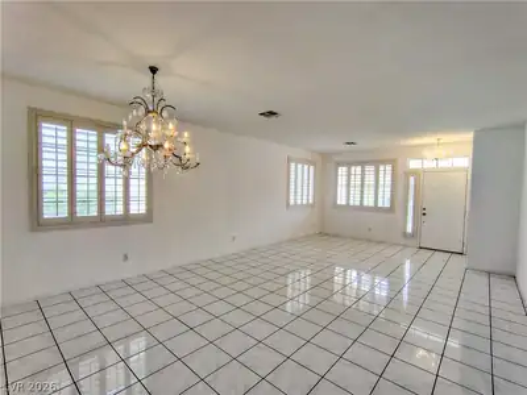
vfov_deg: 78.1
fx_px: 244
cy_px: 198
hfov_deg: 94.5
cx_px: 264
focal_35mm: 16
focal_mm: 2.13
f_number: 2.2
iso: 183
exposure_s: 1/60
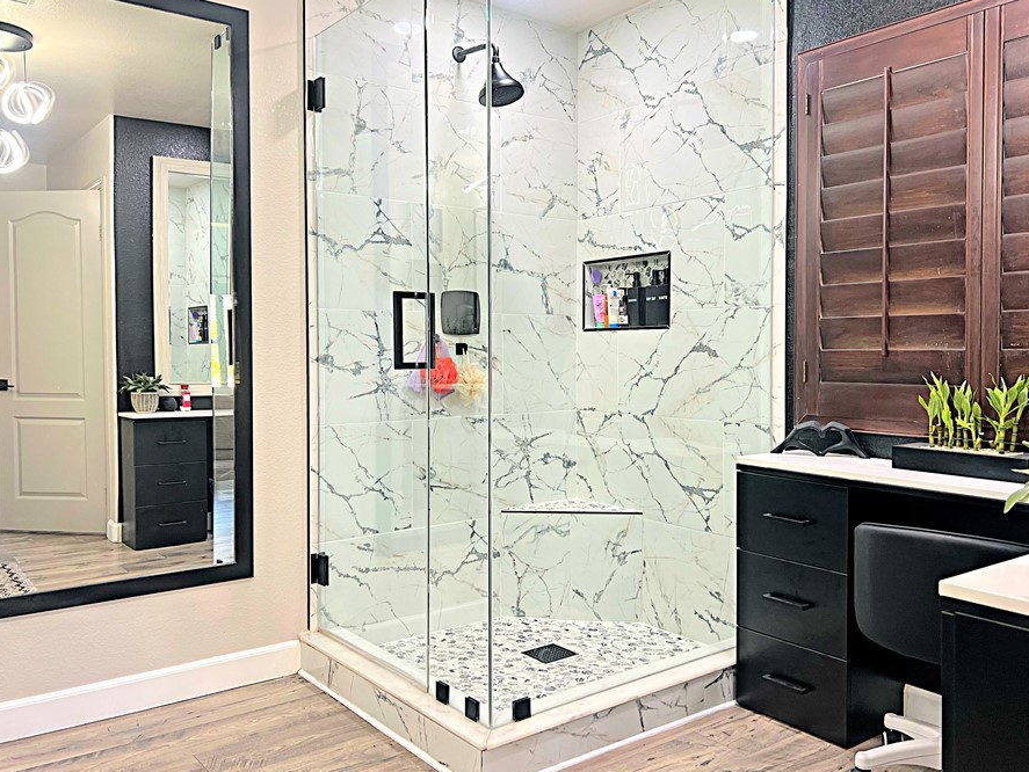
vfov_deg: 46.8
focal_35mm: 30
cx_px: 553
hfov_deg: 59.9
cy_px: 354
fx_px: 892
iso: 64
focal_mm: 5.7
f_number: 1.5
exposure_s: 1/60
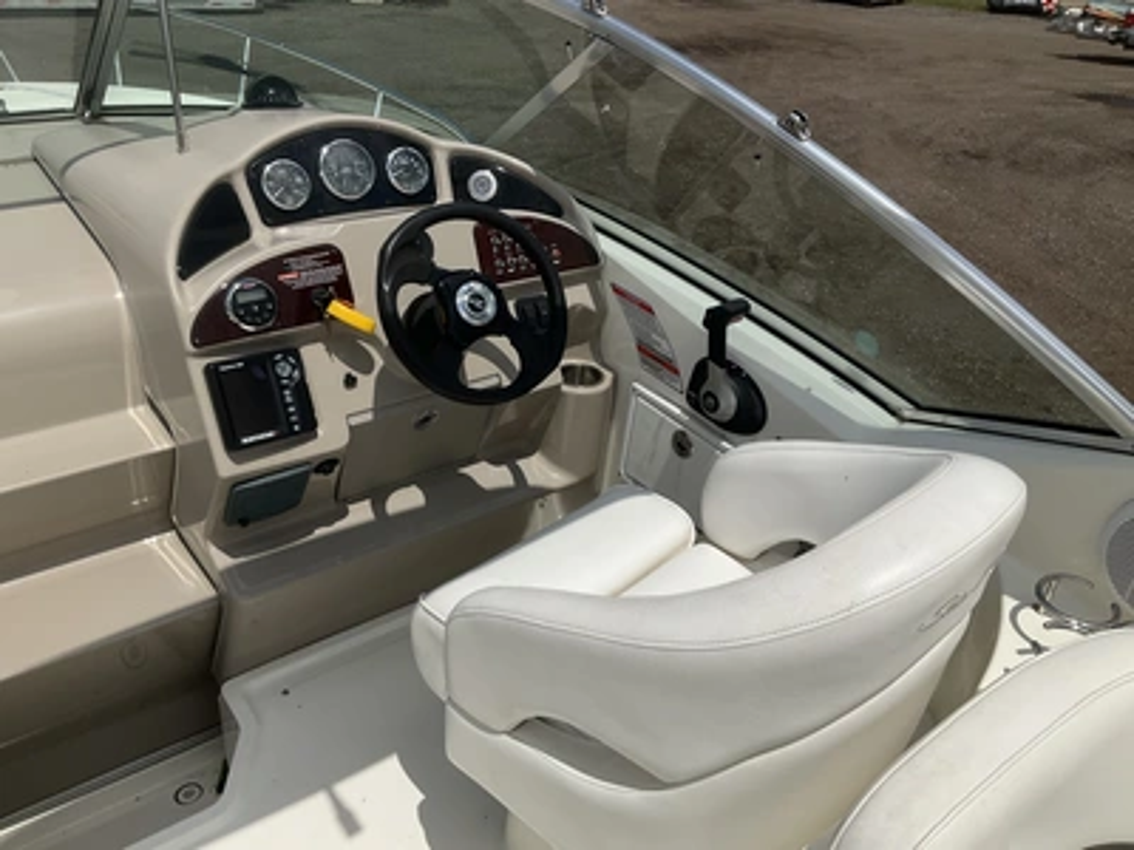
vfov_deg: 48.2
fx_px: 950
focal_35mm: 29
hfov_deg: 61.7
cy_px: 425
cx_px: 567
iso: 25
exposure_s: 1/6536
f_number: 1.8
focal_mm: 3
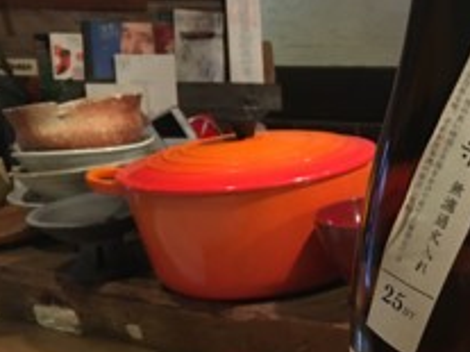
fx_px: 855
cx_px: 495
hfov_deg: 28.4
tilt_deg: -19.4
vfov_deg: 22.3
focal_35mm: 63
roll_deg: +0.0
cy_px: 361
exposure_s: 1/4
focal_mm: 4.15
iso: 50
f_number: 2.2
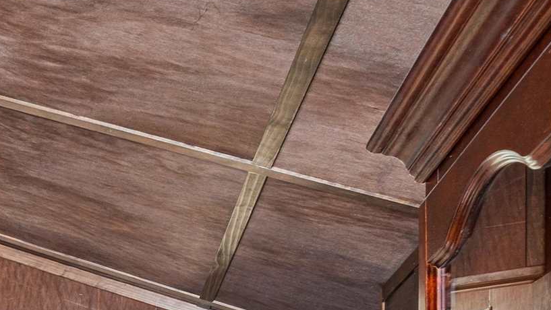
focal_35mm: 63
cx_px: -395
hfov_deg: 22.6
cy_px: 605
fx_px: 921
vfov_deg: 15.5
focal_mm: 16
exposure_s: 1/1.67
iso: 400
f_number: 9
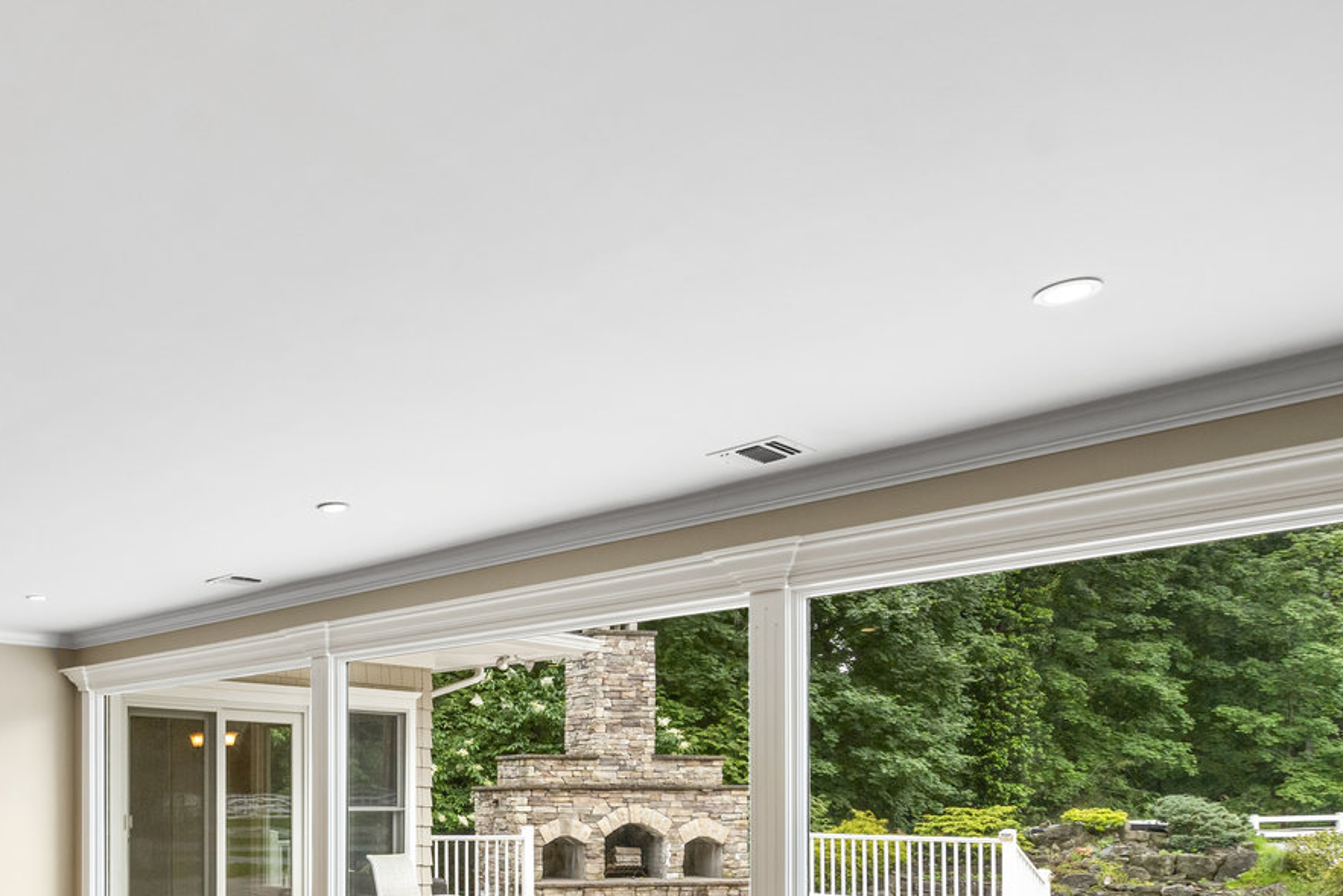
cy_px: 770
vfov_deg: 42.1
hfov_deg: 59.0
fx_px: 1082
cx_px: 281
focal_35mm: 29
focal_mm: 16
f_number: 5
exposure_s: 1/10
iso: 320
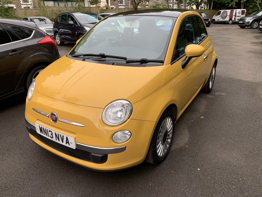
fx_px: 197
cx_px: 131
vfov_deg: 53.1
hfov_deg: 67.3
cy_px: 98
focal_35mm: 26
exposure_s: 1/369
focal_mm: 4.25
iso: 25
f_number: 1.8
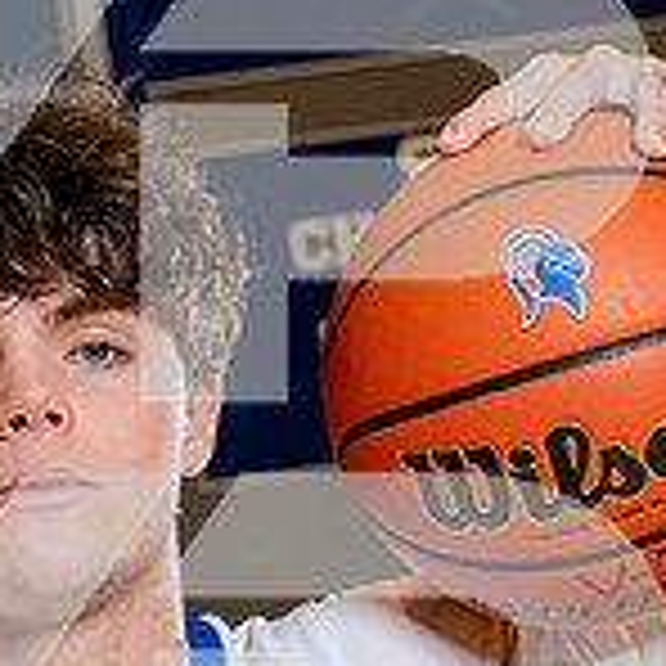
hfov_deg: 13.3
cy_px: 713
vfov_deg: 13.2
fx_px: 2830
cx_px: 68
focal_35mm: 130
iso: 640
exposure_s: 1/250
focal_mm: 38
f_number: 5.6
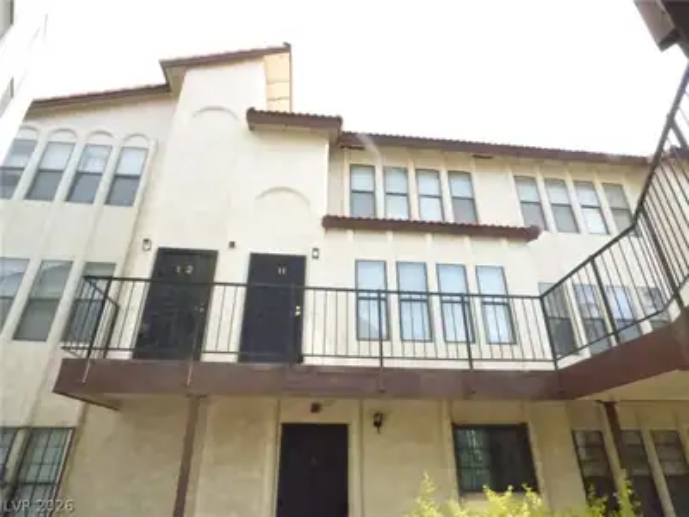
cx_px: 344
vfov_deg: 66.0
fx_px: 398
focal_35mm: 20
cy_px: 258
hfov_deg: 81.7
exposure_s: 1/2000
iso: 3200
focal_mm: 3.58
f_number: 8
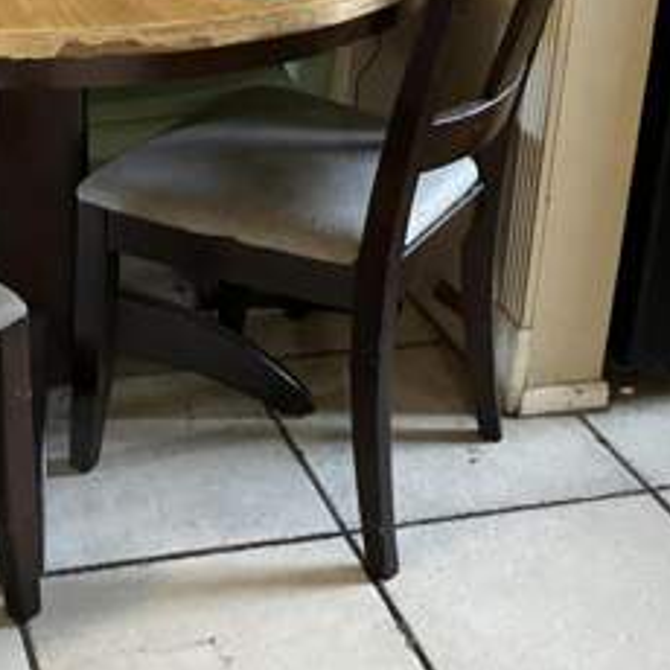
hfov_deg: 24.6
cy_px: 210
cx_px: 125
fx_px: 1511
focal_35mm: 69
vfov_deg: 24.8
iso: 400
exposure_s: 1/40
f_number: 1.8
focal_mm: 3.99
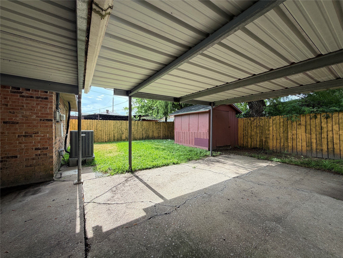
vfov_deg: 85.7
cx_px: 172
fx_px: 139
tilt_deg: -0.2
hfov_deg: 102.1
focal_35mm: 14
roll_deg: -0.2
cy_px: 129
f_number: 2.2
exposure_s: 1/502
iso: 50
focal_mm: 2.22
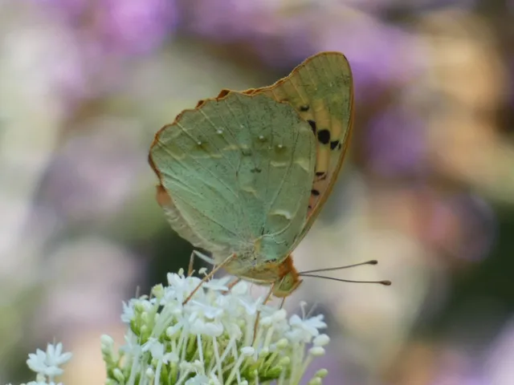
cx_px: 257
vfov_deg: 1.3
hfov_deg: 1.7
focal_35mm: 1182
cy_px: 192
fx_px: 17551
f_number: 5.8
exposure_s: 1/125
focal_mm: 211.8
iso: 100
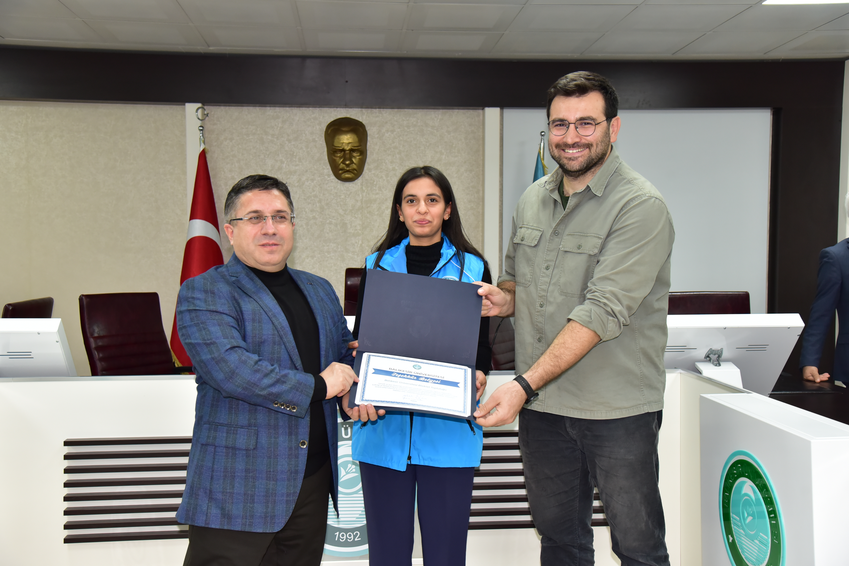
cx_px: 424
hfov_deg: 50.7
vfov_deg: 35.1
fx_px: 896
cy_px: 283
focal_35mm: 38
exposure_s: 1/200
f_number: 5
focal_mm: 38
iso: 1600
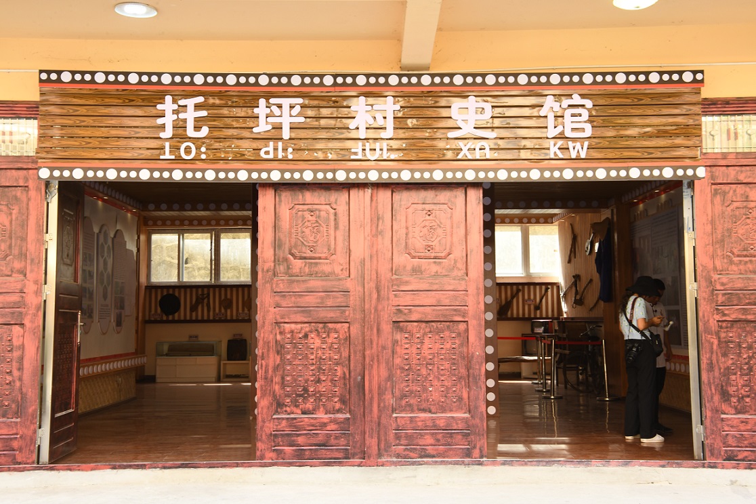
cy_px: 252
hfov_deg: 43.6
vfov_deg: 29.9
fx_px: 945
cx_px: 378
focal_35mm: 45
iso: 800
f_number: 20
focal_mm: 45
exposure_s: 1/25
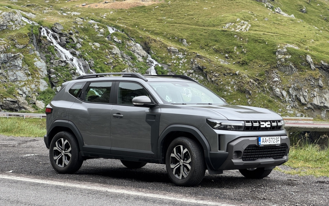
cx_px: 164
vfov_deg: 15.9
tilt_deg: -3.4
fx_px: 735
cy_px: 85
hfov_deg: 25.2
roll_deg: +0.7
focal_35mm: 82
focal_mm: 9
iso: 25
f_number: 2.8
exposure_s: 1/111
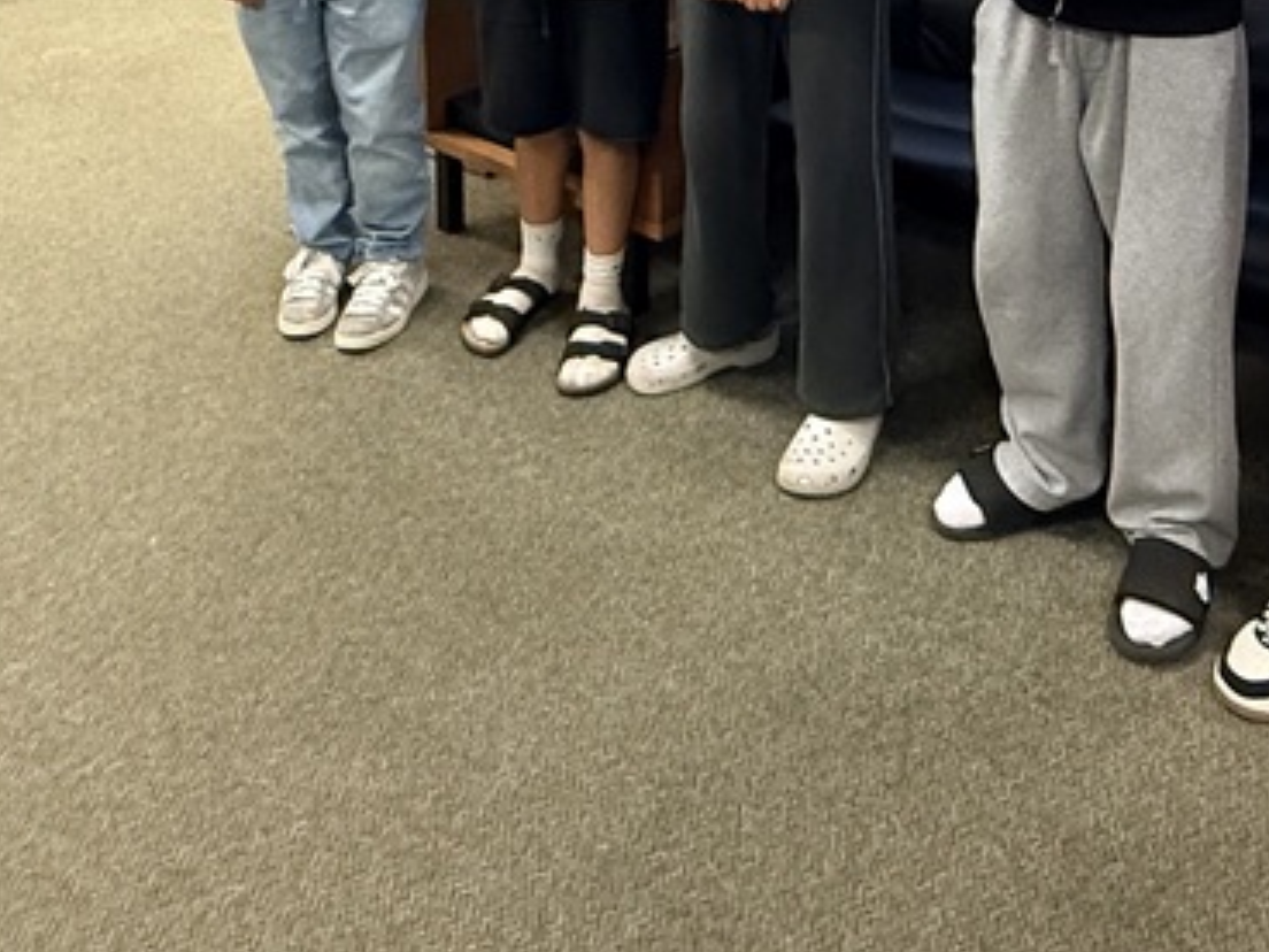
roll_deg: -0.6
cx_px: 790
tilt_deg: -10.0
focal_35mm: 39
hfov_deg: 47.4
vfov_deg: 31.3
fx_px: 1430
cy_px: -172
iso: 500
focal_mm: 2.22
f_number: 2.2
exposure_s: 1/49
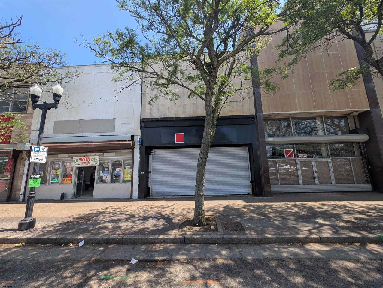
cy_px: 144
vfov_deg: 94.6
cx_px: 192
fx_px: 133
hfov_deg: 110.5
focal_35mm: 12
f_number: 1.95
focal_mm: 2.23
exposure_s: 1/755
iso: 40
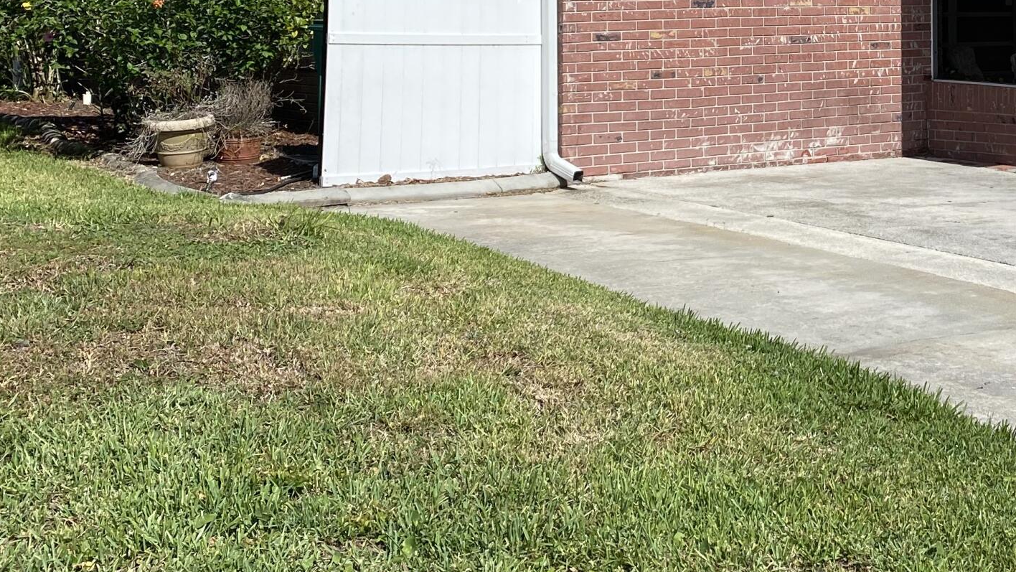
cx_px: 900
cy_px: 19
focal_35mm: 60
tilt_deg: +0.5
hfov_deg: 33.2
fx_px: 1617
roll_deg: +0.6
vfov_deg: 19.6
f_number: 1.8
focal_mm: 4.25
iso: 32
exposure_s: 1/3497
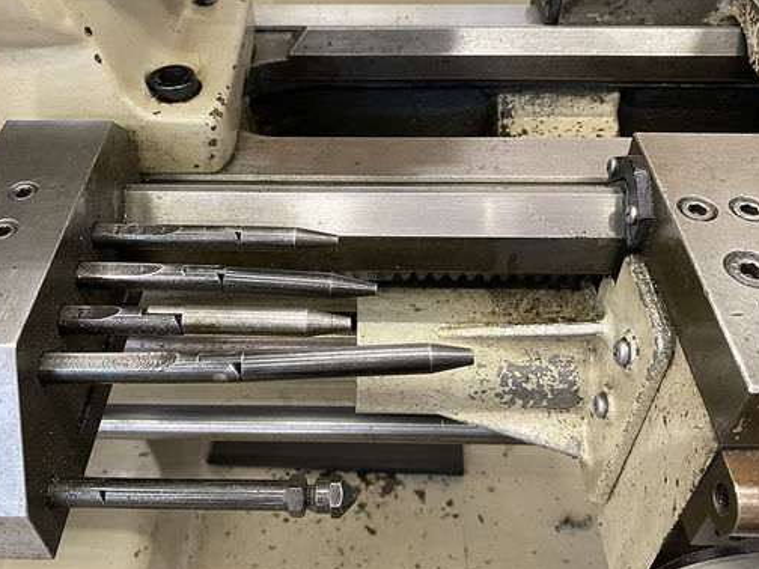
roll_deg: +0.7
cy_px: 251
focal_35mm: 33
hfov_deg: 55.3
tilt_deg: -42.8
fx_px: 724
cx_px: 343
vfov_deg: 42.9
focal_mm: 4.25
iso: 250
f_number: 1.8
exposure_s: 1/60
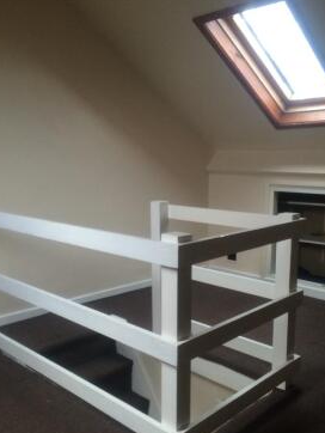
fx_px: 438
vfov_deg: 52.3
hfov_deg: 40.7
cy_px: 253
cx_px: 185
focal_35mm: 35
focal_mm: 4.15
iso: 50
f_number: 2.2
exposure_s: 1/30
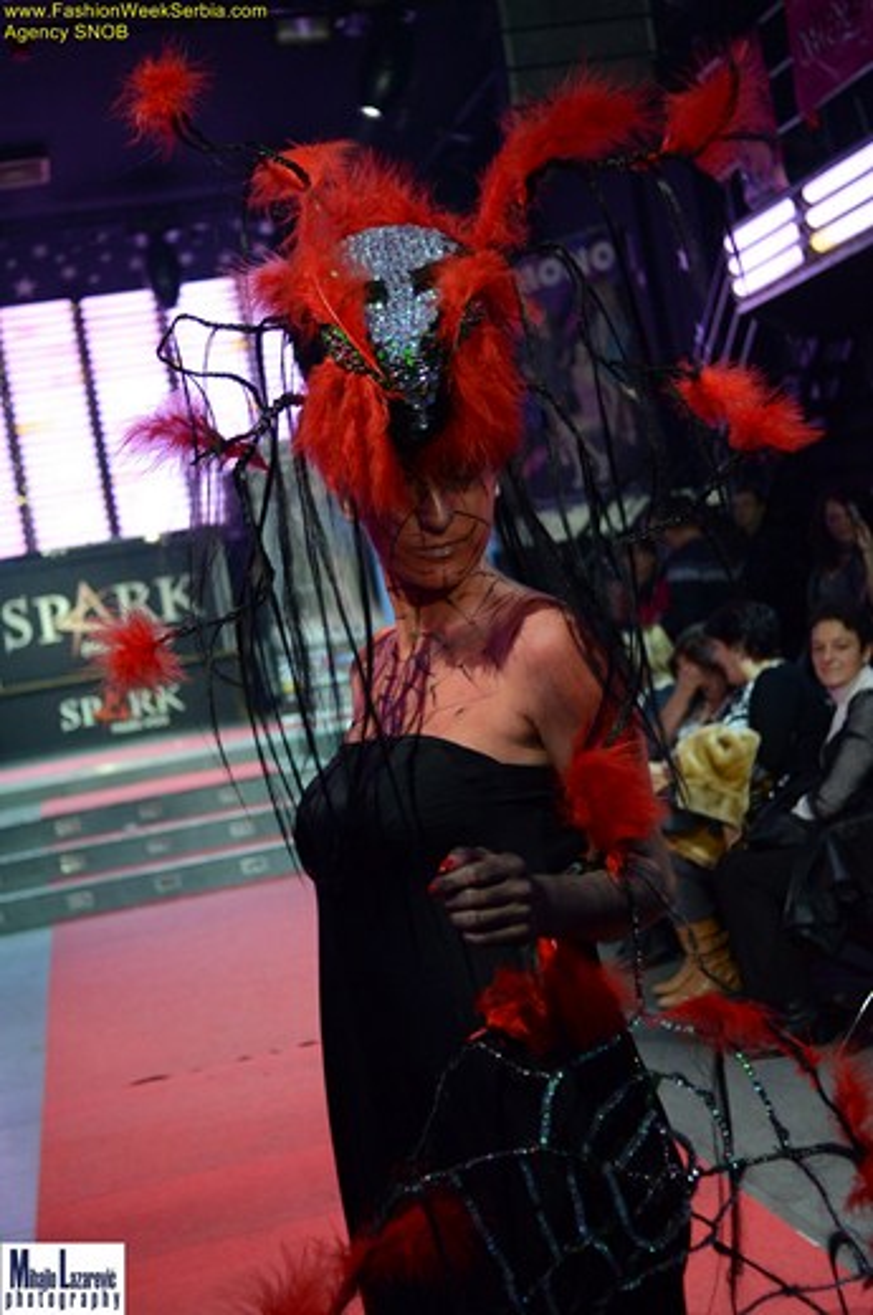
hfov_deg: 31.8
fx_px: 1533
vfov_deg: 46.5
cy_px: 658
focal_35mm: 42
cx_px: 436
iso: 1250
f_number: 2.8
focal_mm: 28
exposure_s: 1/125
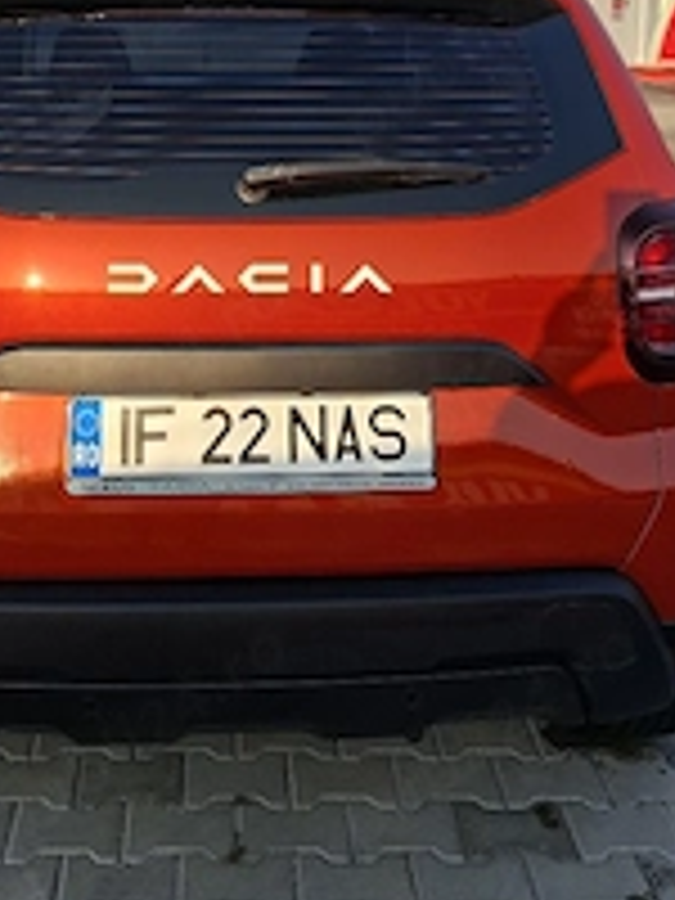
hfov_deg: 31.3
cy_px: 90
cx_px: 230
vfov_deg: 38.4
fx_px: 1196
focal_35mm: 46
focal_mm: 5.54
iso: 50
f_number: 1.8
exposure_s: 1/1429
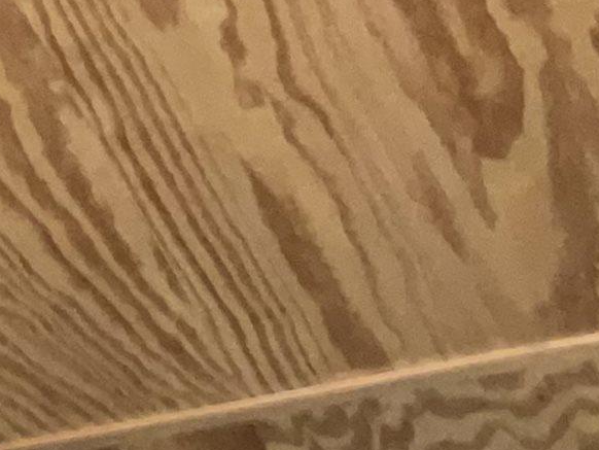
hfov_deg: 12.6
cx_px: -148
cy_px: 1099
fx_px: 2649
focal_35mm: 153
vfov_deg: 8.8
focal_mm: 3
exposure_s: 1/16
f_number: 1.8
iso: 160
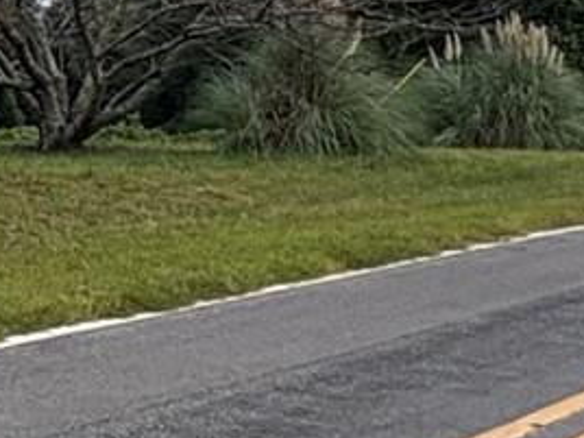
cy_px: -98
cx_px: -1007
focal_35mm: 107
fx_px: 1805
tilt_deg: +6.2
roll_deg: -1.7
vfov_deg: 13.4
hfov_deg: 12.2
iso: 50
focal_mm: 2.22
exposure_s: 1/1927
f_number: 2.2
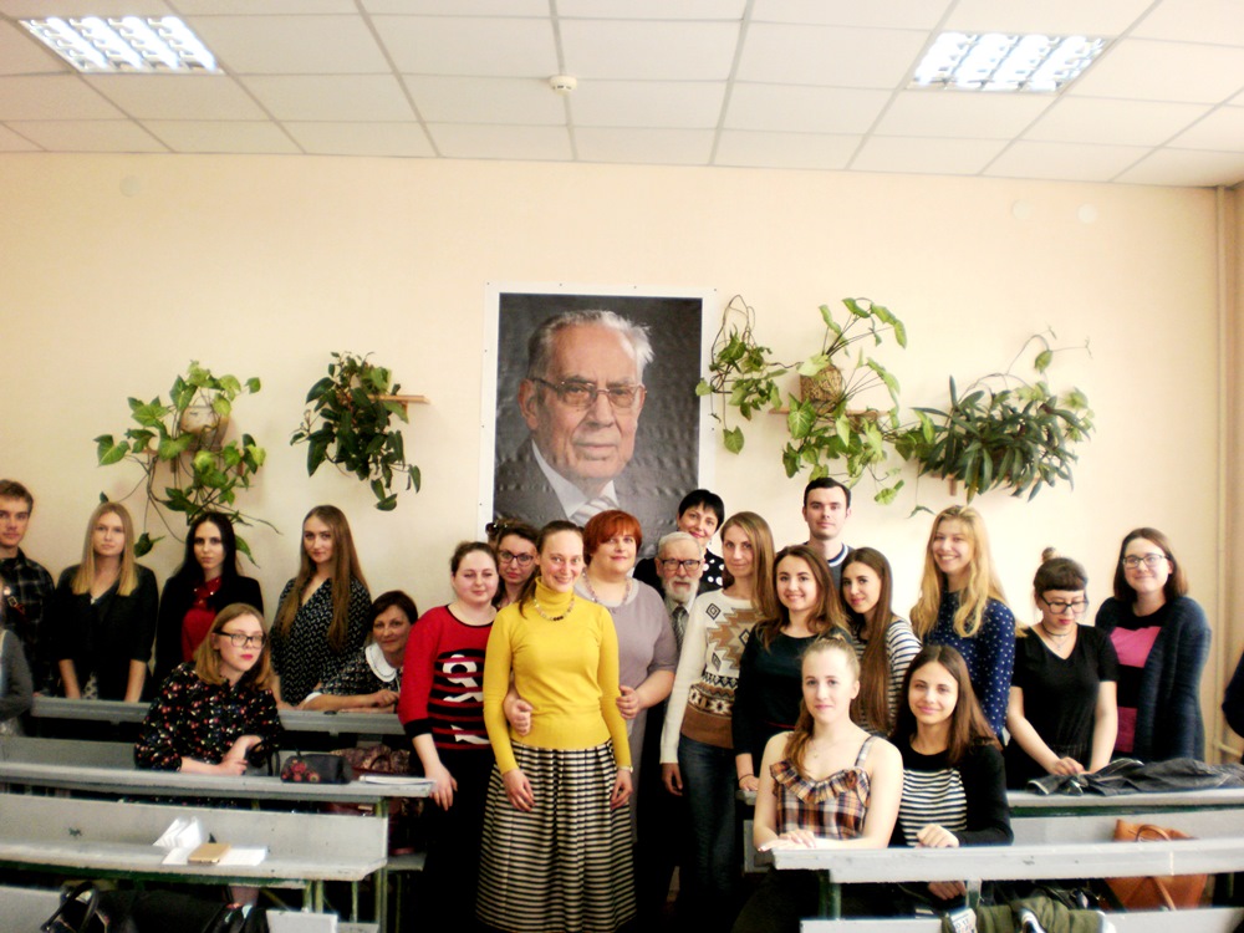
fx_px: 1294
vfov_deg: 39.7
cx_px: 622
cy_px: 466
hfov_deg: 51.4
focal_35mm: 36
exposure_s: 1/30
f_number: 3.1
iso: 125
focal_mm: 6.3
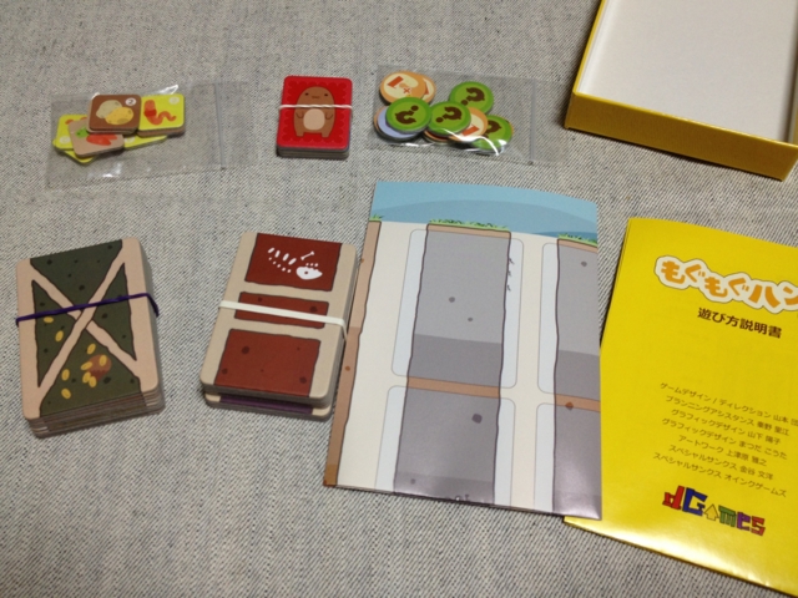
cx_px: 399
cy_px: 299
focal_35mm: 35
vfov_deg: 40.7
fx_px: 807
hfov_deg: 52.6
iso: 50
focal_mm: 4.28
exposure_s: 1/24
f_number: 2.4
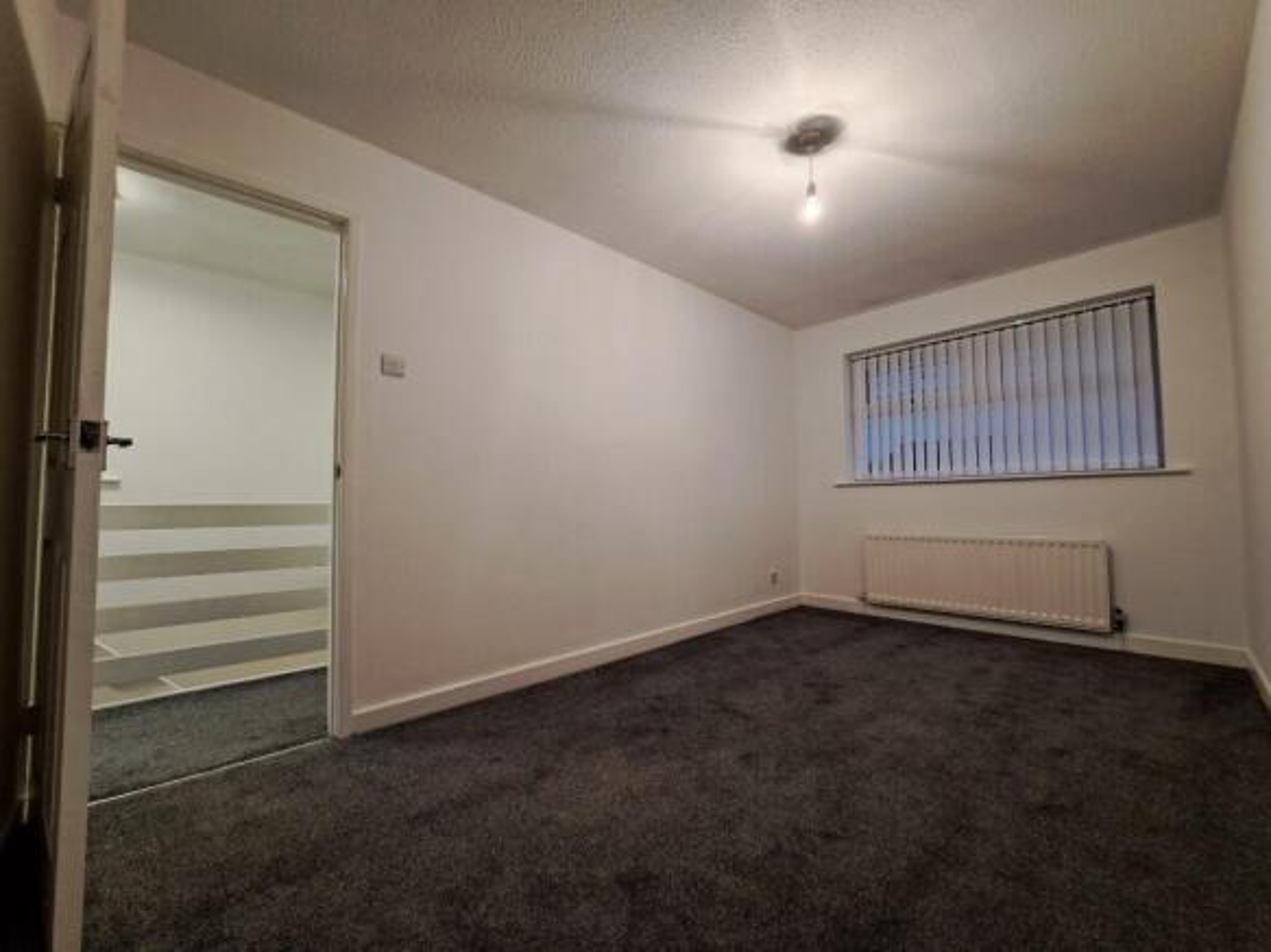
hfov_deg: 106.2
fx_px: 477
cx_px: 636
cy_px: 476
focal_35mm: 13
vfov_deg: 89.9
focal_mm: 1.74
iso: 200
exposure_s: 1/50
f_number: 2.2
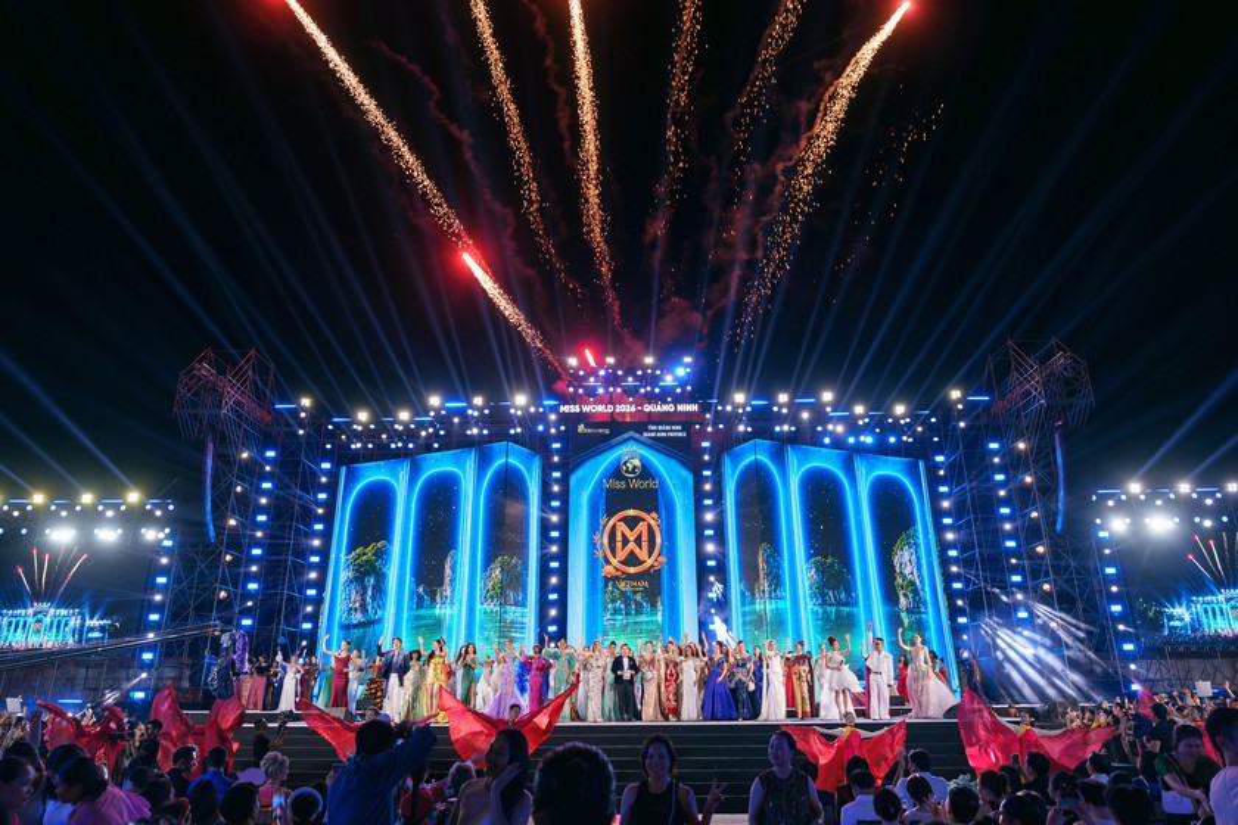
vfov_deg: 53.1
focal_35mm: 24
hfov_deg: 73.7
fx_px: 825
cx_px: 619
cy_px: 412
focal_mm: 24
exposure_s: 1/40
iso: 320
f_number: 4.5
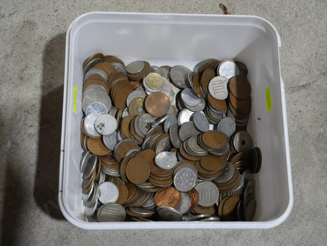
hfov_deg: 32.2
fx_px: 567
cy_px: 123
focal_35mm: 60
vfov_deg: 24.4
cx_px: 164
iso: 400
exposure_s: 1/60
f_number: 5.4
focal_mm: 30
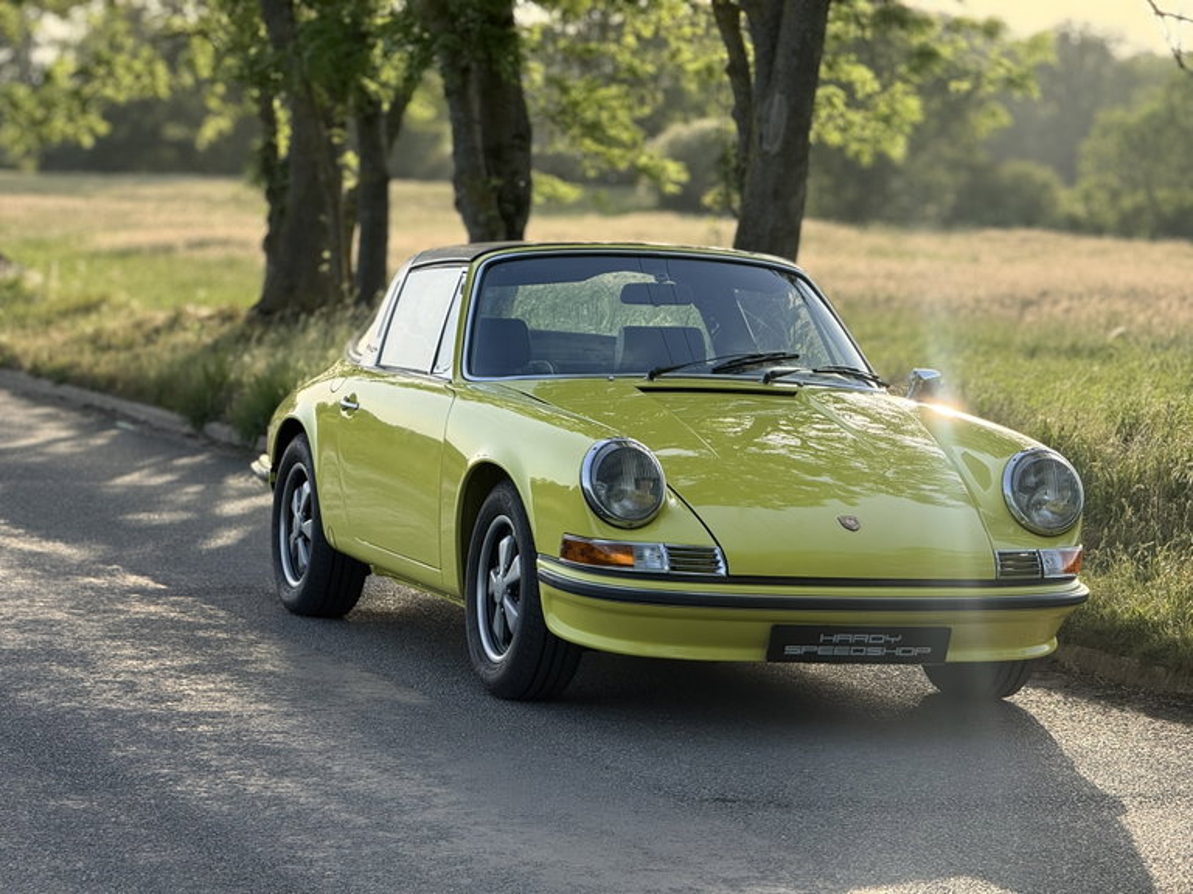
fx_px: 4136
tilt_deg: -2.7
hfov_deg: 16.4
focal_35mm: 120
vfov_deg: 12.3
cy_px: 447
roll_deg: +0.0
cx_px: 596
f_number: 2.8
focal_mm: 15.66
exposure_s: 1/461
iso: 64
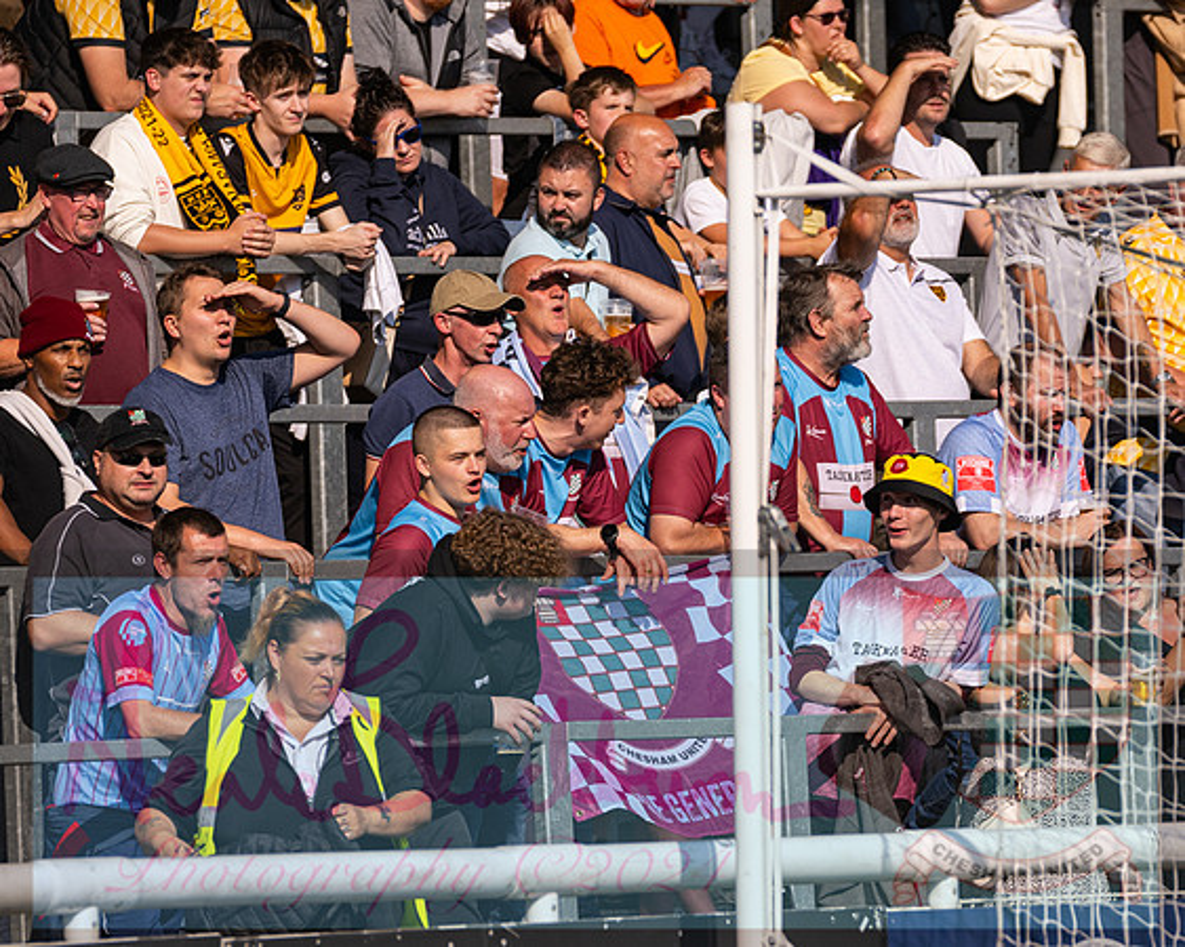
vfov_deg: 3.1
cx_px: 621
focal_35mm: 498
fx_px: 17470
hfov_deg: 3.9
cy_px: 390
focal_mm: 250
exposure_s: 1/6400
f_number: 2.8
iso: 200
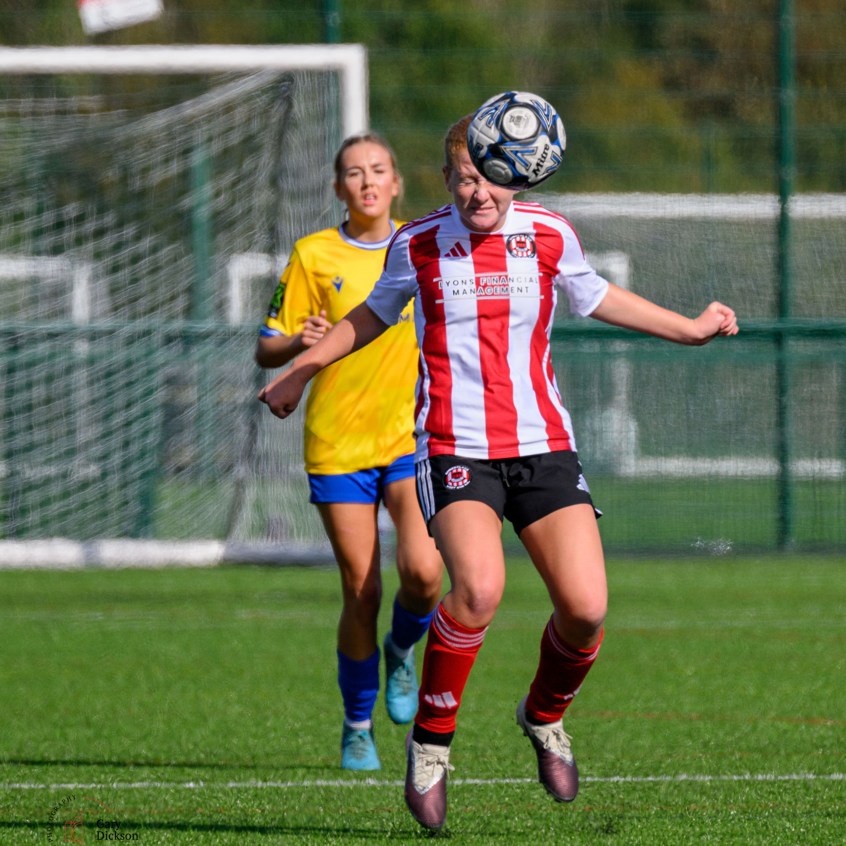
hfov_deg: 2.1
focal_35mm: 835
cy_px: 360
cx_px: 573
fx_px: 23088
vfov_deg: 2.1
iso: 320
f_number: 5.6
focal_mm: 400
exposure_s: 1/2000
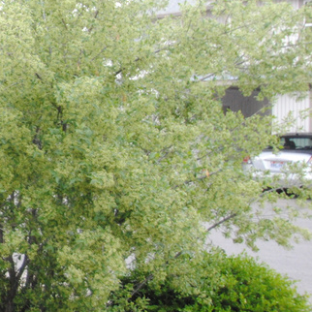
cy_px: 134
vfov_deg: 26.5
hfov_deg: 21.4
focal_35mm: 65
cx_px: -178
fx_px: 663
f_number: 4
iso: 800
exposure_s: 1/200
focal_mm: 16
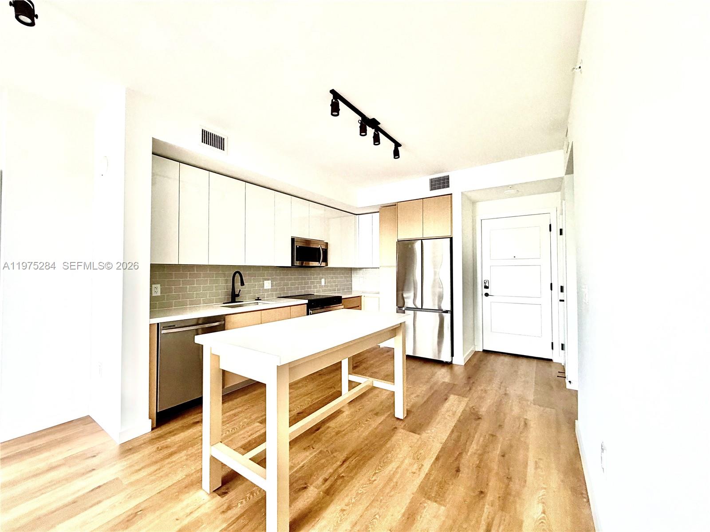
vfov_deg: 85.7
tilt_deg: +1.0
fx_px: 287
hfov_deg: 102.1
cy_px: 266
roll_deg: +0.9
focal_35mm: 14
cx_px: 355
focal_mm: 2.22
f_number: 2.2
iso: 320
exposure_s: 1/60
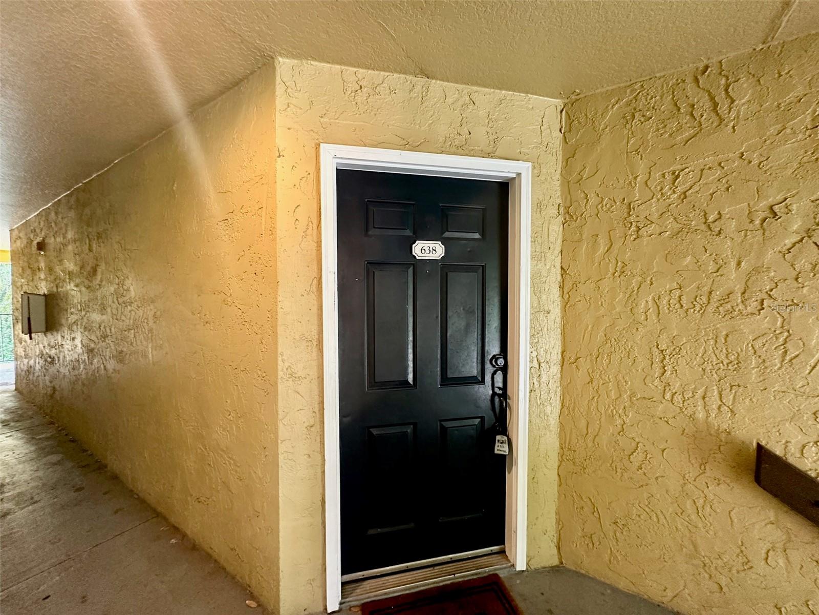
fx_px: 331
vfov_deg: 85.7
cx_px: 410
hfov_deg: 102.1
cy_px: 308
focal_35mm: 14
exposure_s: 1/60
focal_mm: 2.22
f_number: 2.2
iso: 320
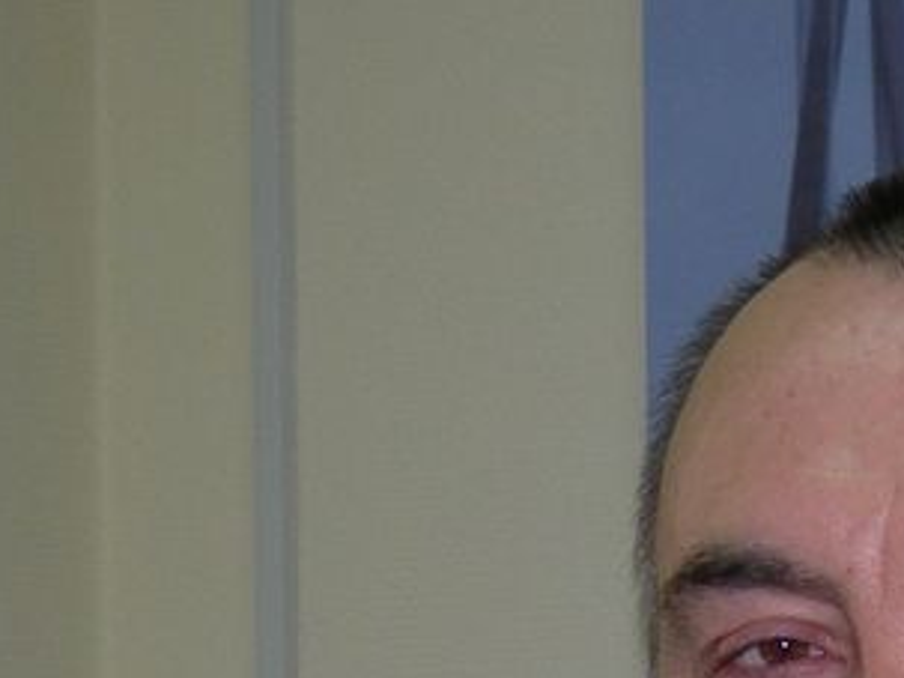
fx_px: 5090
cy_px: 1222
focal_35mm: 195
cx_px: 585
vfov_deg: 7.4
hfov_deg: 10.1
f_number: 2.9
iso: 50
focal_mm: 8.5
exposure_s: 1/60.1
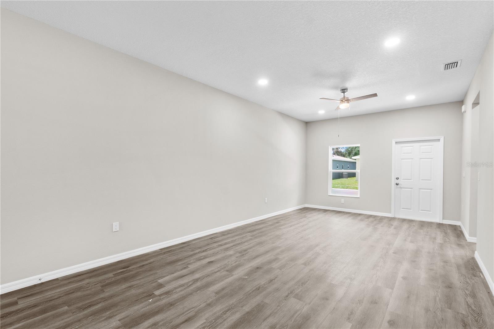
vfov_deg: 77.3
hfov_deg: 100.4
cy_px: 164
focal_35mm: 15
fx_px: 206
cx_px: 247
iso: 100
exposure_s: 1.3
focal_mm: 10
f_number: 7.1
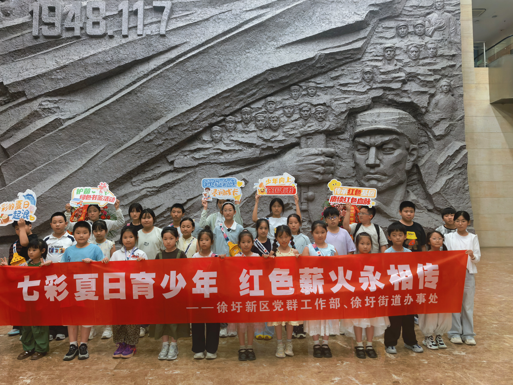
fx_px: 370
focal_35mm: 25
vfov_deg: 54.9
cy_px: 193
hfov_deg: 69.4
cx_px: 251
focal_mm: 6.98
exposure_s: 1/50
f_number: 1.4
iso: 320
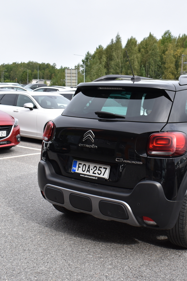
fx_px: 359
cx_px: 153
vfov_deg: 42.8
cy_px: 139
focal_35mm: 46
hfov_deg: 28.5
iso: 200
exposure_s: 1/350
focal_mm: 20
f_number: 6.7
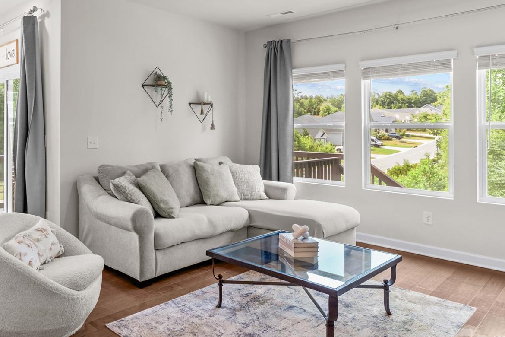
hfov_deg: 62.9
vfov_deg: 45.8
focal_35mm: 28
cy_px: 119
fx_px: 393
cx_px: 147
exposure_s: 1/5
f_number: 8
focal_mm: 16
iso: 100
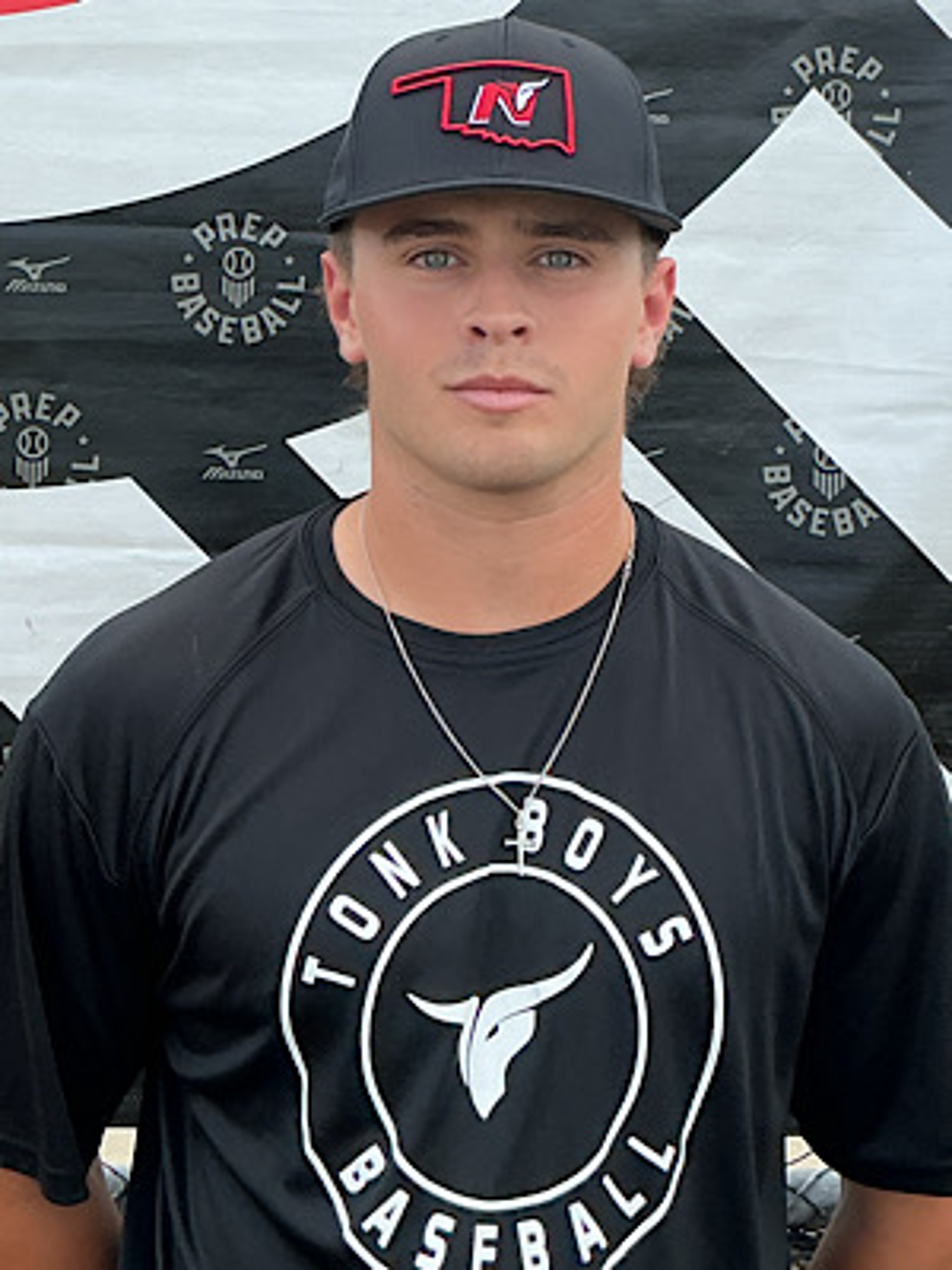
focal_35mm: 29
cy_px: 635
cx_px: 476
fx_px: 1063
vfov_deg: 61.7
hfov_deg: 48.2
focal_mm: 3
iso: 25
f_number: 1.8
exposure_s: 1/759
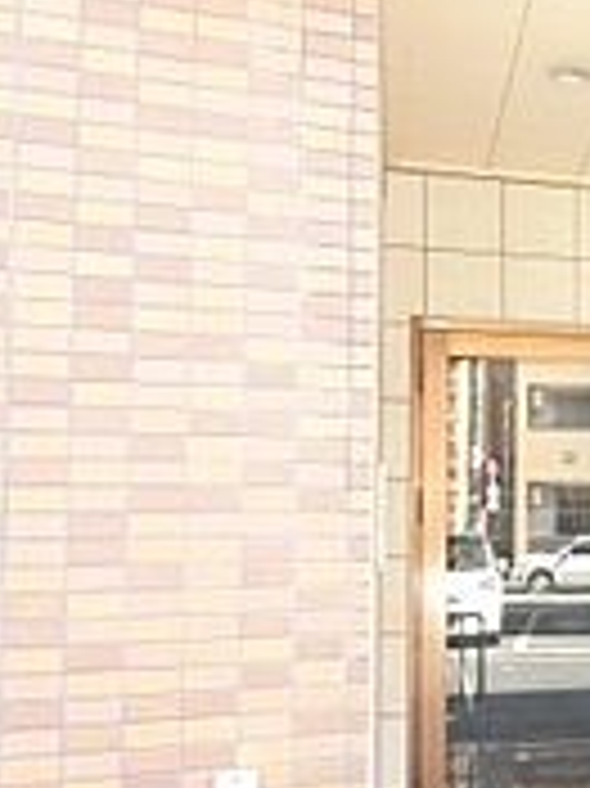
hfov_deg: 28.1
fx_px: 1001
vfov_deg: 42.7
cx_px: 734
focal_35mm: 44
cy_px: 477
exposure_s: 1/125
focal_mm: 2.87
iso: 200
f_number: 2.8
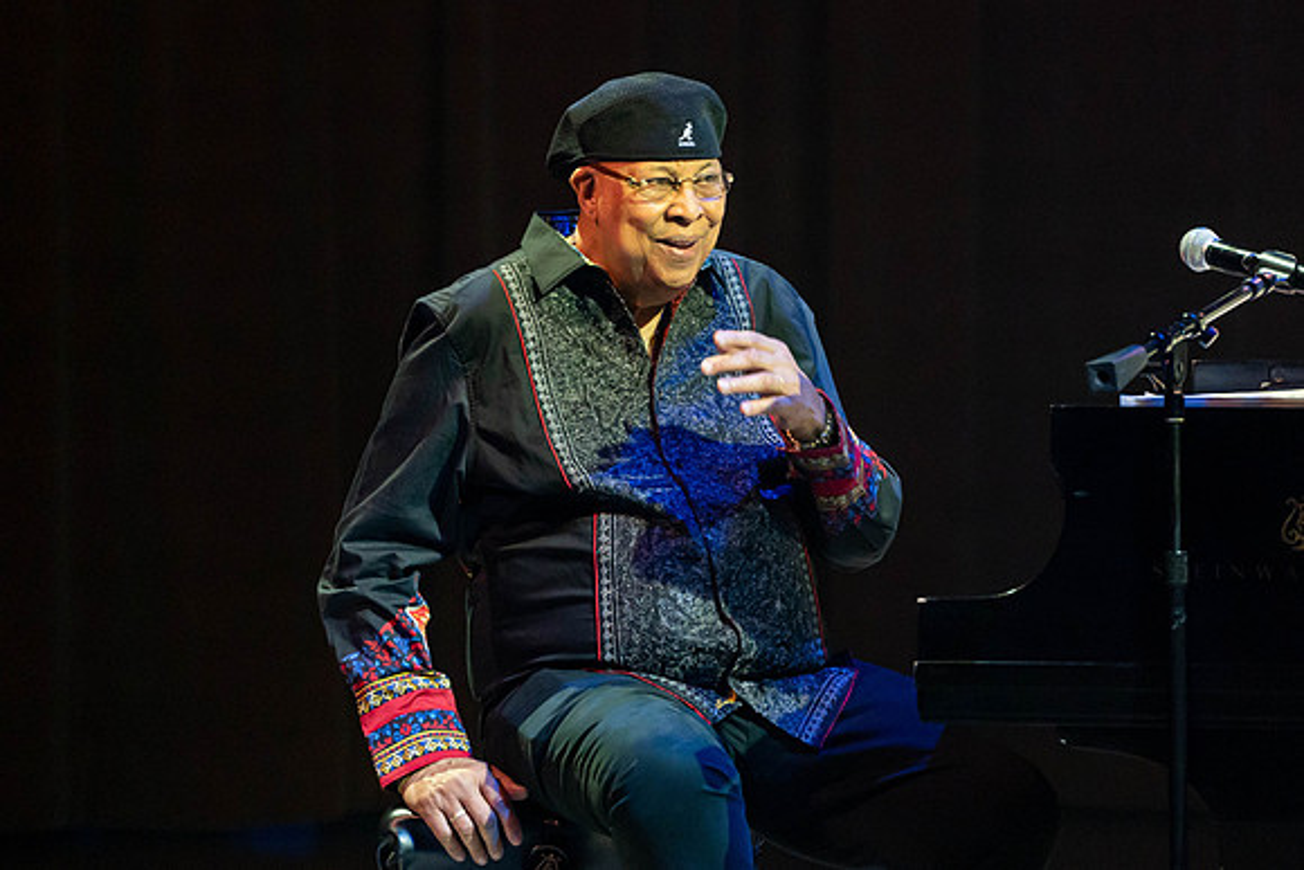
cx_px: 821
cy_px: 380
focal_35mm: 559
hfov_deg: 3.7
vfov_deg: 2.5
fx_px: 20267
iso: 3200
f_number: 5.6
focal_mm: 400
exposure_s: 1/250
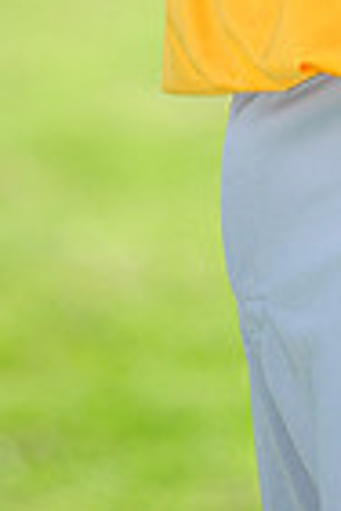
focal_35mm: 823
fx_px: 11693
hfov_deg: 1.7
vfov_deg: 2.5
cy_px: -475
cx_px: 287
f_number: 4.5
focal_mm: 200
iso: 400
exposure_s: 1/1250
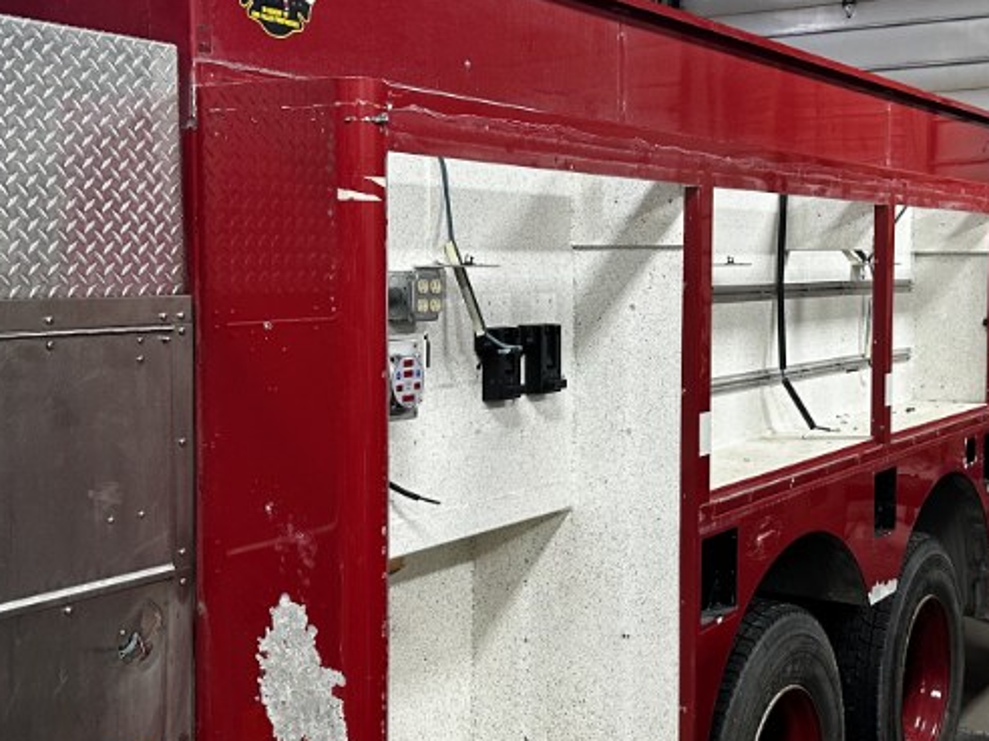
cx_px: 585
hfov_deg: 38.1
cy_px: 345
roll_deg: +0.3
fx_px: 1429
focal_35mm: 50
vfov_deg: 29.1
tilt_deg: -2.4
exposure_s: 1/60
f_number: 1.78
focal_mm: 6.86
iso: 250
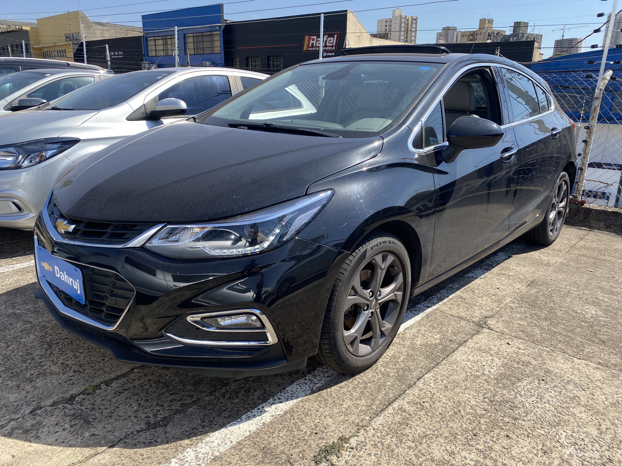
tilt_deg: -17.0
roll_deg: -1.5
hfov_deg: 67.3
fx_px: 467
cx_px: 311
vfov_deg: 53.1
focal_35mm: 26
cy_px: 233
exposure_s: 1/1464
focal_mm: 4.25
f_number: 1.8
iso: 32
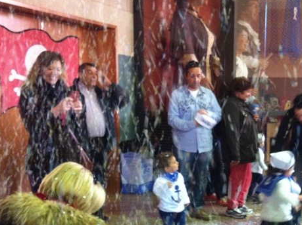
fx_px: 531
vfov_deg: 23.6
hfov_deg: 31.0
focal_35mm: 61
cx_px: 236
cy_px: 182
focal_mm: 3.85
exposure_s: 1/17
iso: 400
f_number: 2.8
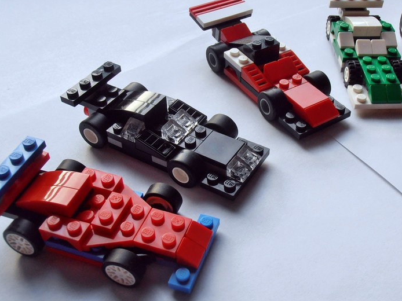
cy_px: 144
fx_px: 557
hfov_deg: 39.4
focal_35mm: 48
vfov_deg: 30.2
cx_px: 248
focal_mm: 6.61
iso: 80
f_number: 3.9
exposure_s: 1/60
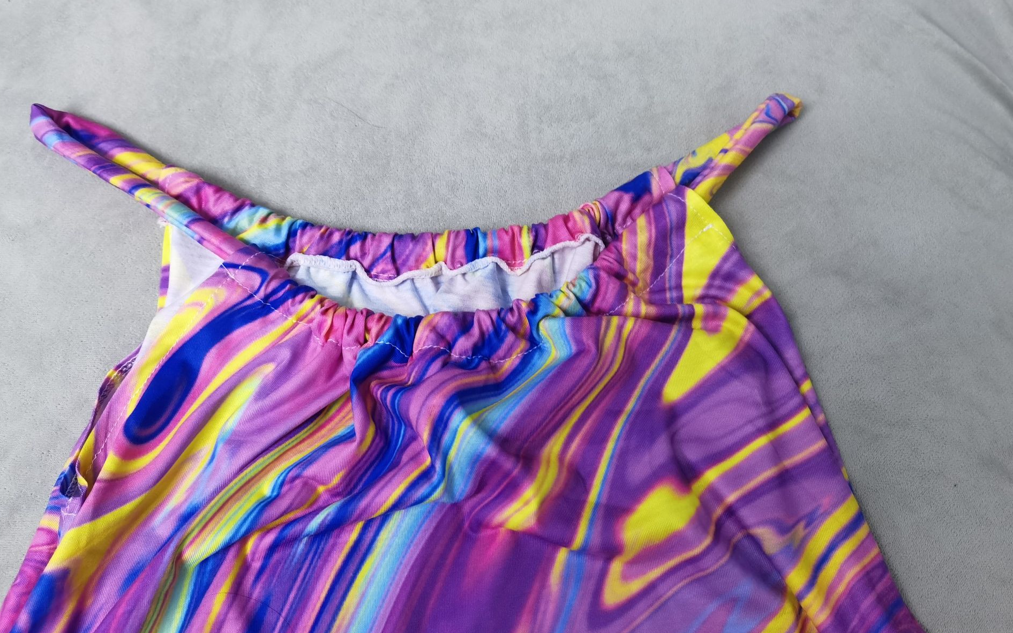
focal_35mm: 31
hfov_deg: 61.2
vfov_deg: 40.5
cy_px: 277
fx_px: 856
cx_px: 472
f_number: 1.9
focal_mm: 6.67
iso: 320
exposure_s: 1/33.3
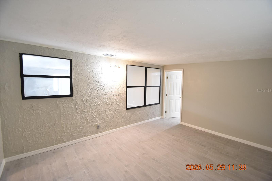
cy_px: 90
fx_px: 113
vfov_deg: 77.3
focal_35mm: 15
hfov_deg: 100.4
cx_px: 136
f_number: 3.5
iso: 800
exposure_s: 1/20
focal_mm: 10
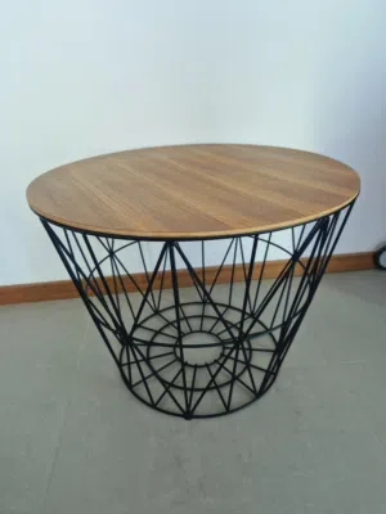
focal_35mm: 23
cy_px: 257
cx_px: 193
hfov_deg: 58.9
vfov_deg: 73.9
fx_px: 342
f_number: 1.8
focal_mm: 5.4
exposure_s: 1/100
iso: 320
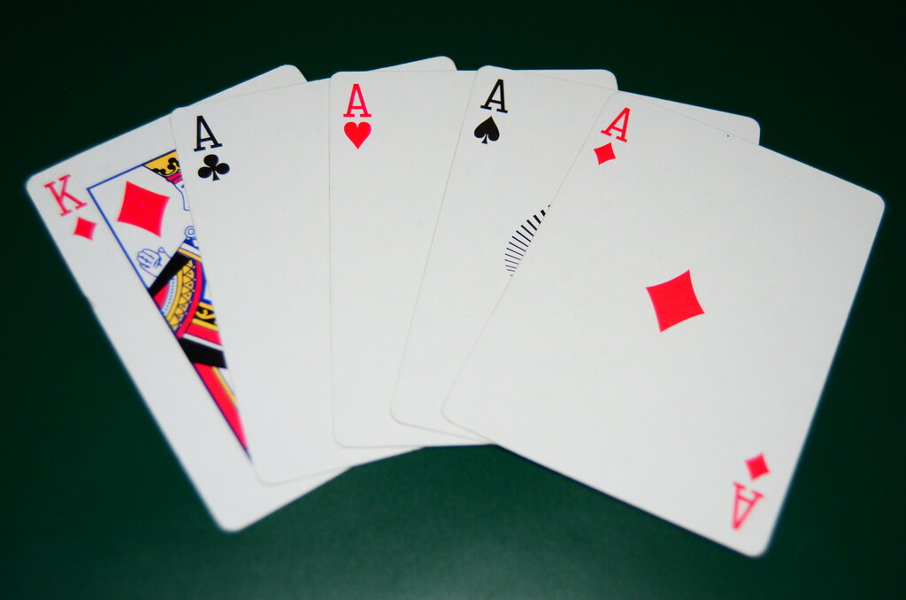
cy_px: 300
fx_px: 1205
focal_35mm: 48
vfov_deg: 27.9
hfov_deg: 41.2
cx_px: 453
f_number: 4.5
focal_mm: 32
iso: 1250
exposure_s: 1/250
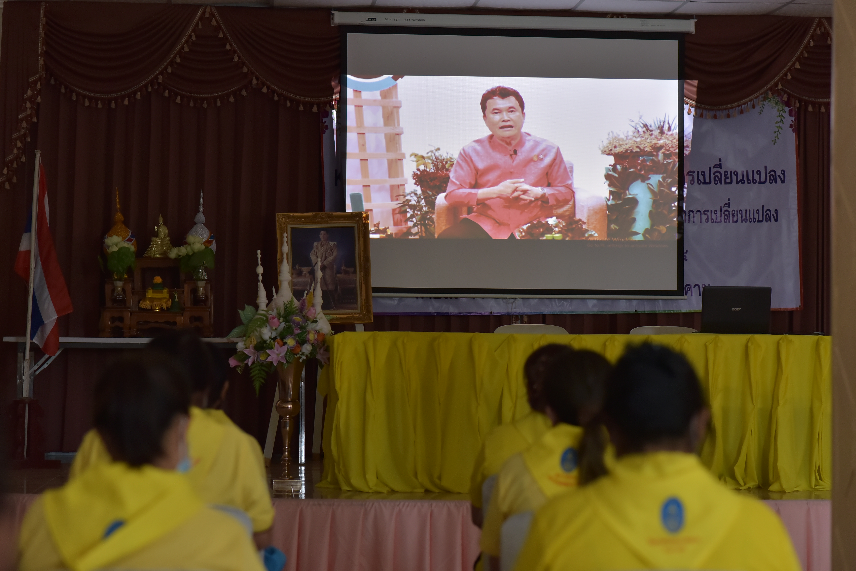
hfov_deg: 23.9
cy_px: 286
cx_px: 428
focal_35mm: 85
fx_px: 2022
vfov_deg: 16.1
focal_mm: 85
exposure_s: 1/200
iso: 1250
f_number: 2.8
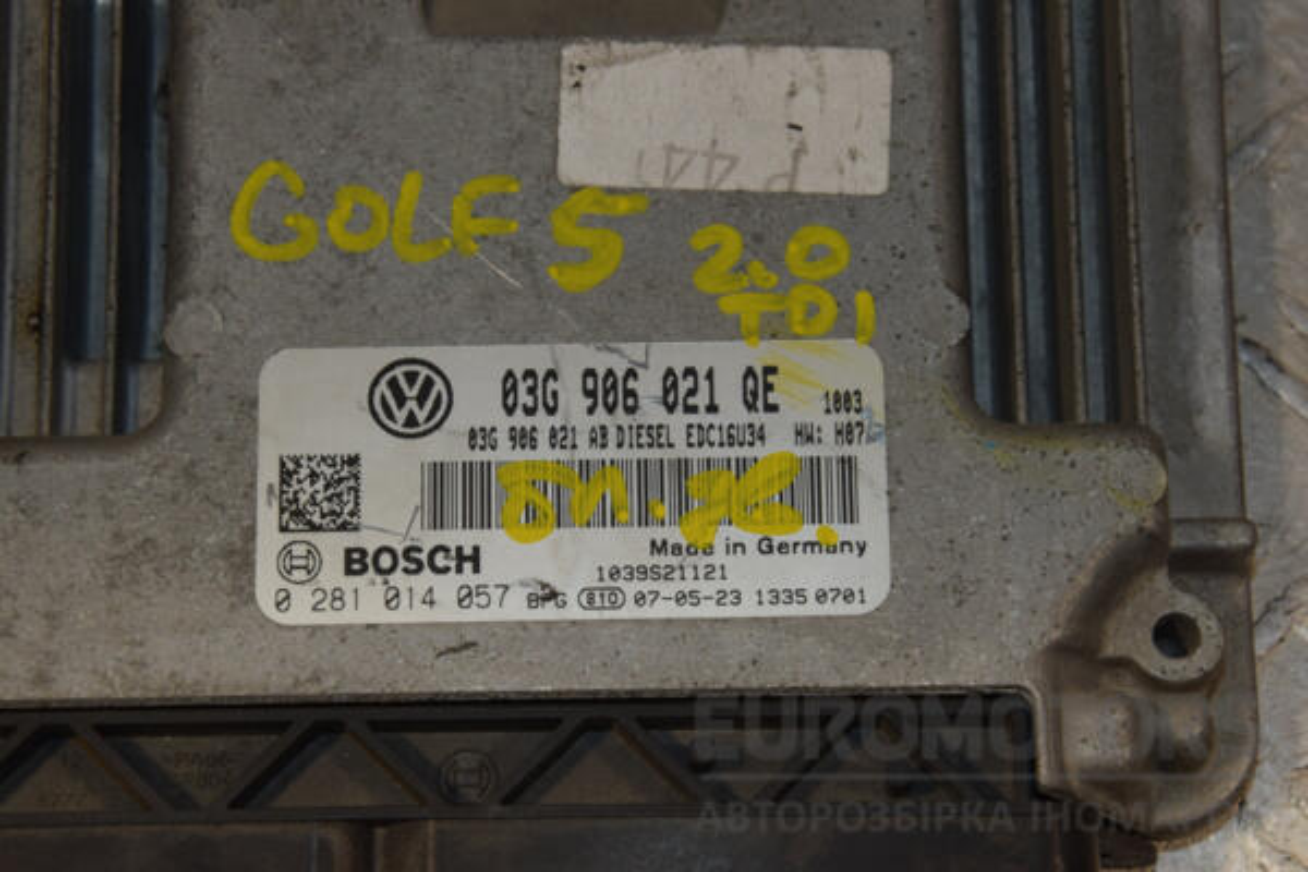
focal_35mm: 120
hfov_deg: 17.1
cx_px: 654
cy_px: 436
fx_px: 4360
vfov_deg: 11.4
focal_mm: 80
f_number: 9
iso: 800
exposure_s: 1/200
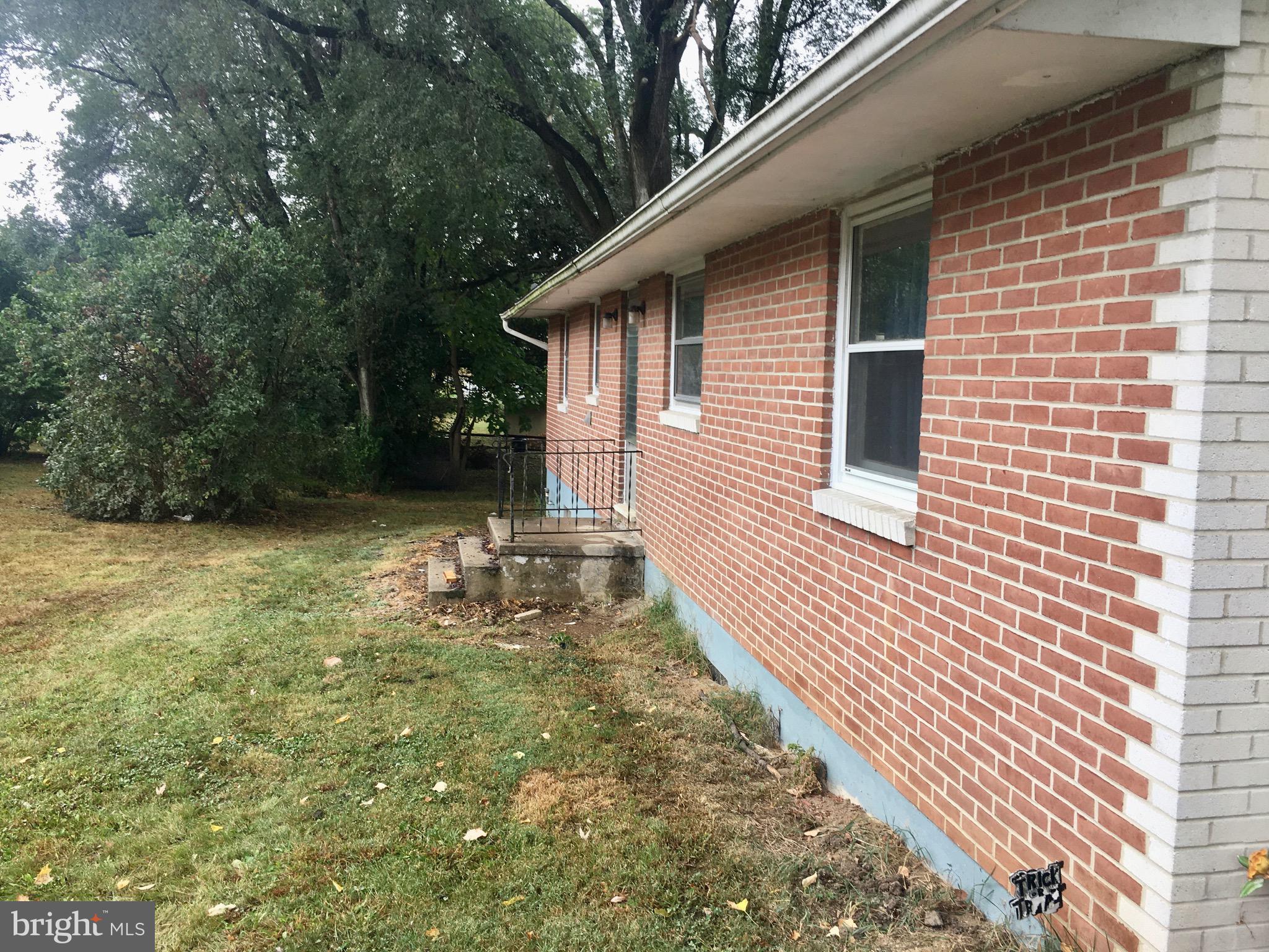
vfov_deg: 48.2
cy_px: 476
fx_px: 1063
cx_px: 634
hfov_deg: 61.7
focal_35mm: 29
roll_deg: -1.5
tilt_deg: -3.4
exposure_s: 1/159
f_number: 2.2
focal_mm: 4.15
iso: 25
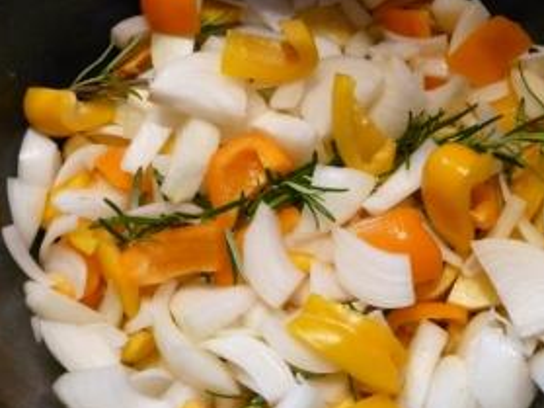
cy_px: 185
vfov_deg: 32.1
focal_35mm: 45
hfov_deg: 41.6
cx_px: 357
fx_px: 707
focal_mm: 4.6
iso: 400
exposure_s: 1/25
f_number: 2.8
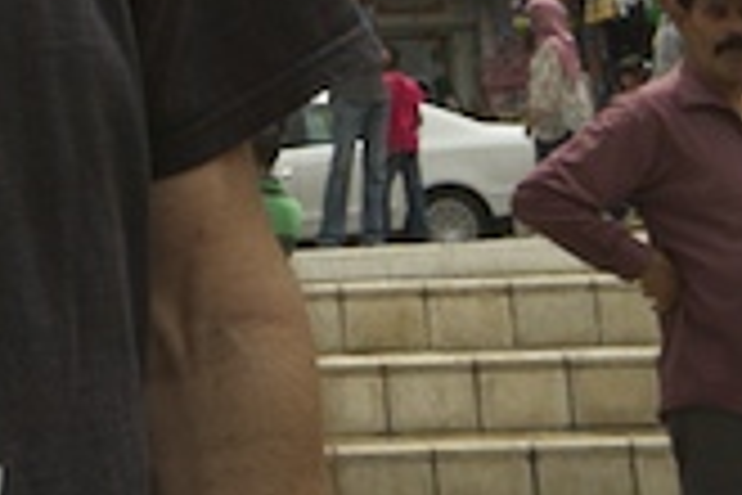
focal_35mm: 109
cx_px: -139
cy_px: -290
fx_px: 2246
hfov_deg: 17.9
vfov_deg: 11.9
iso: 500
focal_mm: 20
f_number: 11
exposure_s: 1/500
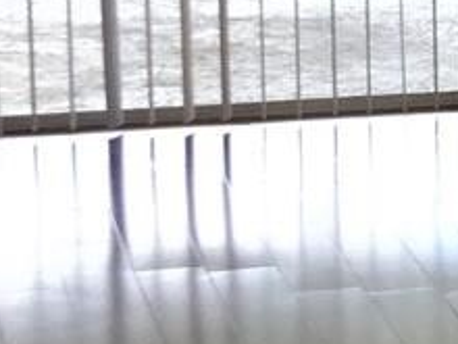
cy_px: 71
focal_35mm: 211
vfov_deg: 7.0
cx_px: 1299
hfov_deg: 8.2
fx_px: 2792
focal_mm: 4.15
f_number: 2.2
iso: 32
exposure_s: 1/105
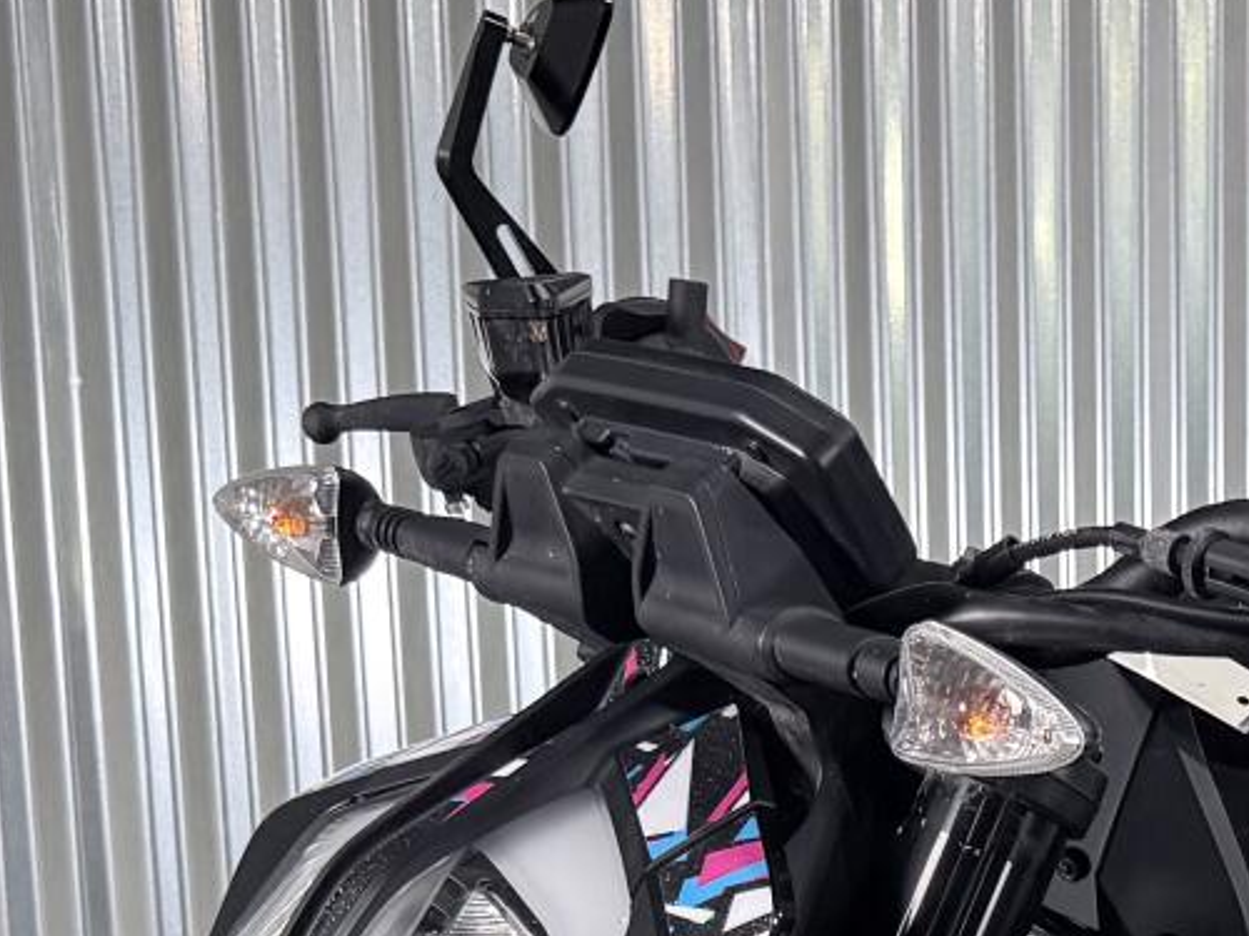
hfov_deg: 19.7
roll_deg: +0.0
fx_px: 3464
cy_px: 1615
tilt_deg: -13.0
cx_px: 1309
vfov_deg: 13.9
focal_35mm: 96
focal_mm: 6.76
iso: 160
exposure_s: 1/60
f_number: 1.78
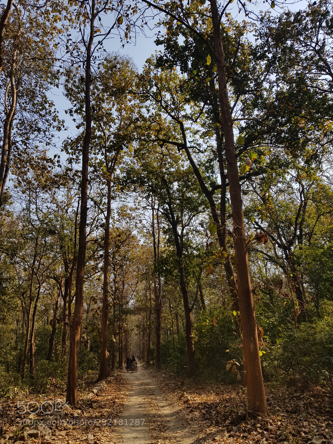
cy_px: 222
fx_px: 333
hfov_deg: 53.1
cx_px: 166
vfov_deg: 67.3
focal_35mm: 26
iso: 40
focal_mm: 4.2
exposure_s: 1/1608
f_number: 1.7
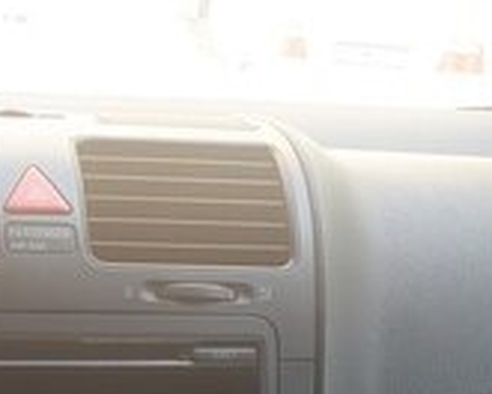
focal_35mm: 79
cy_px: 734
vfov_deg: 16.1
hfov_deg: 23.5
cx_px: 57
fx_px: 1150
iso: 40
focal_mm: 3.6
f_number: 1.9
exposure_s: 1/100
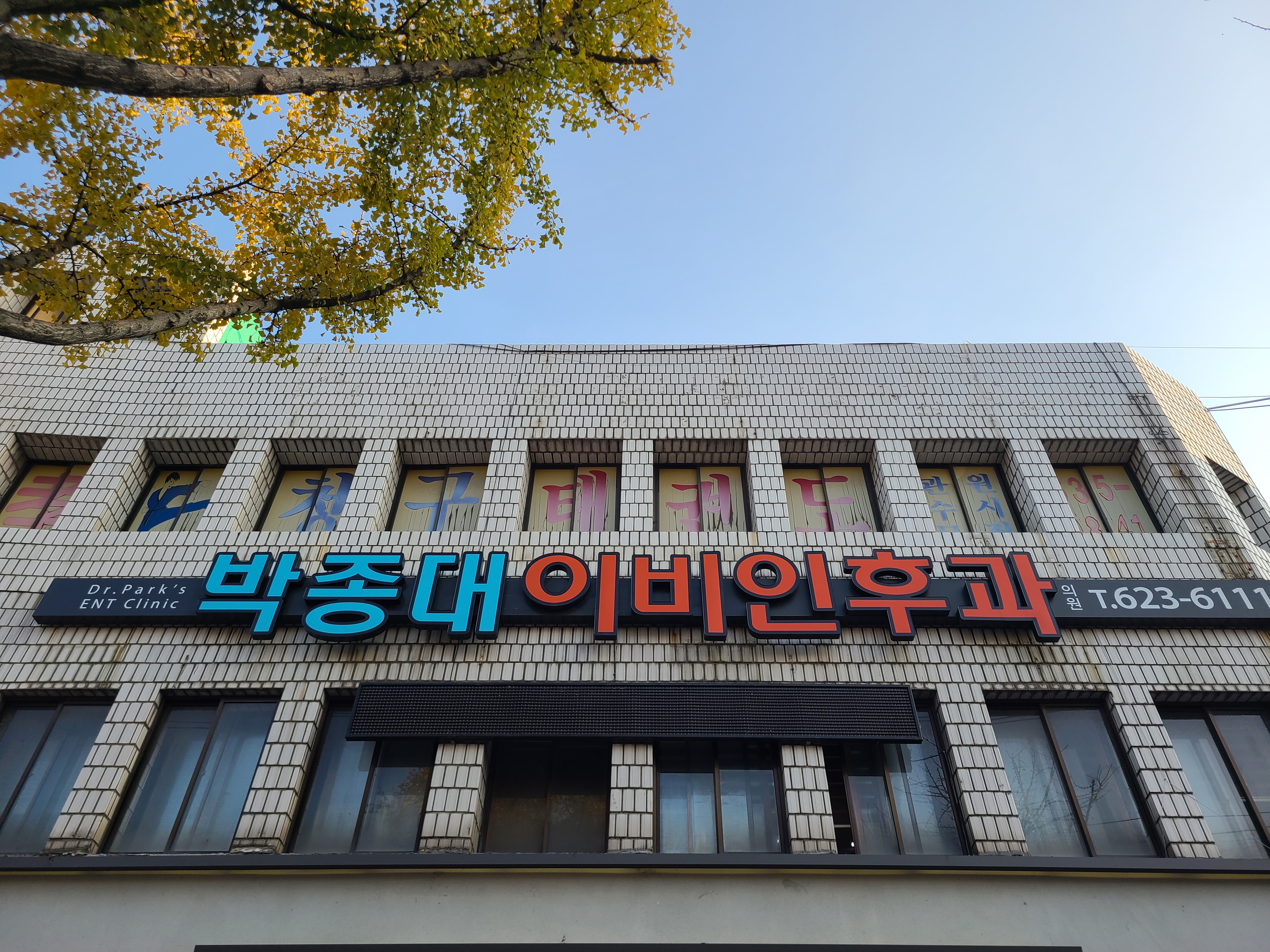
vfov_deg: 53.1
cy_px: 476
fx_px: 954
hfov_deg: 67.3
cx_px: 635
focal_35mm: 26
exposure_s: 1/709
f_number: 1.8
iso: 40
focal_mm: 5.4
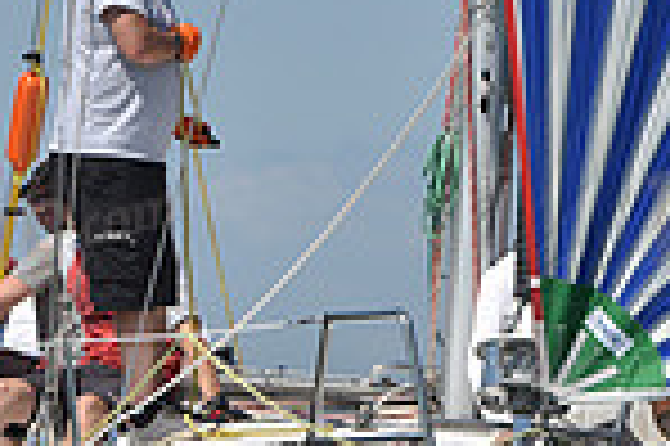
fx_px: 14463
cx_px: 414
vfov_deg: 1.8
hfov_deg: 2.7
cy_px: 444
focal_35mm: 778
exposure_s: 1/1250
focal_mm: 200
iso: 320
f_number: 10
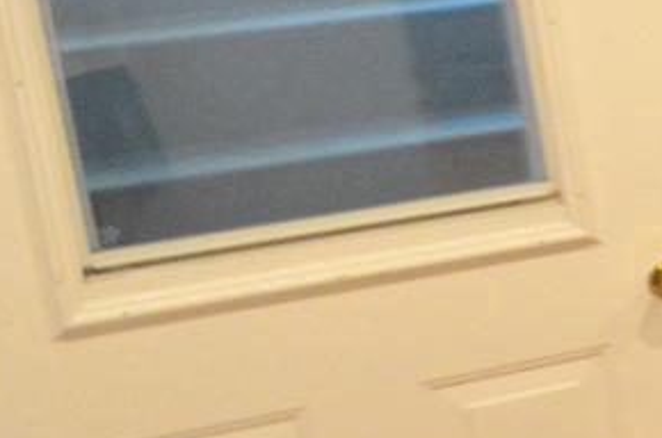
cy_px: -34
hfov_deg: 10.9
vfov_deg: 12.6
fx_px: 1945
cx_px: 2059
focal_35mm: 106
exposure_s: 1/100
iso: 1600
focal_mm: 10
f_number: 3.5
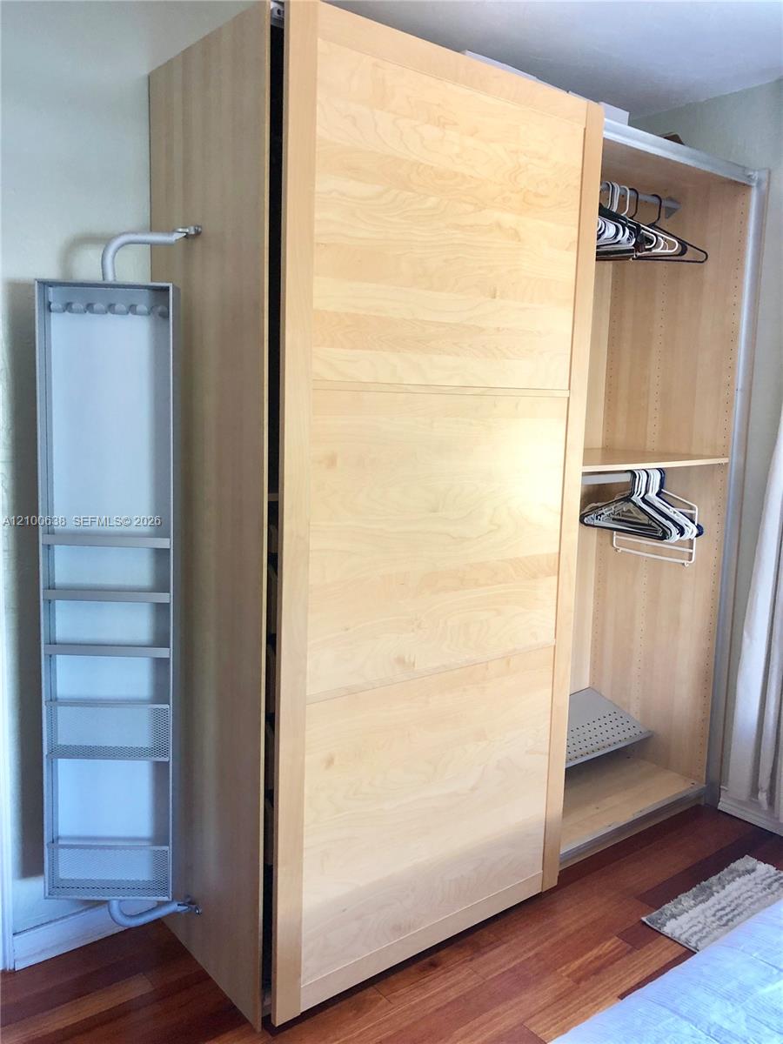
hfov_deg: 49.7
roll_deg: -1.1
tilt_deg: -5.9
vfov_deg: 63.4
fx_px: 844
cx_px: 392
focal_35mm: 28
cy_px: 522
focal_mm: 4
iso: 40
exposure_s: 1/30
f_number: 1.8
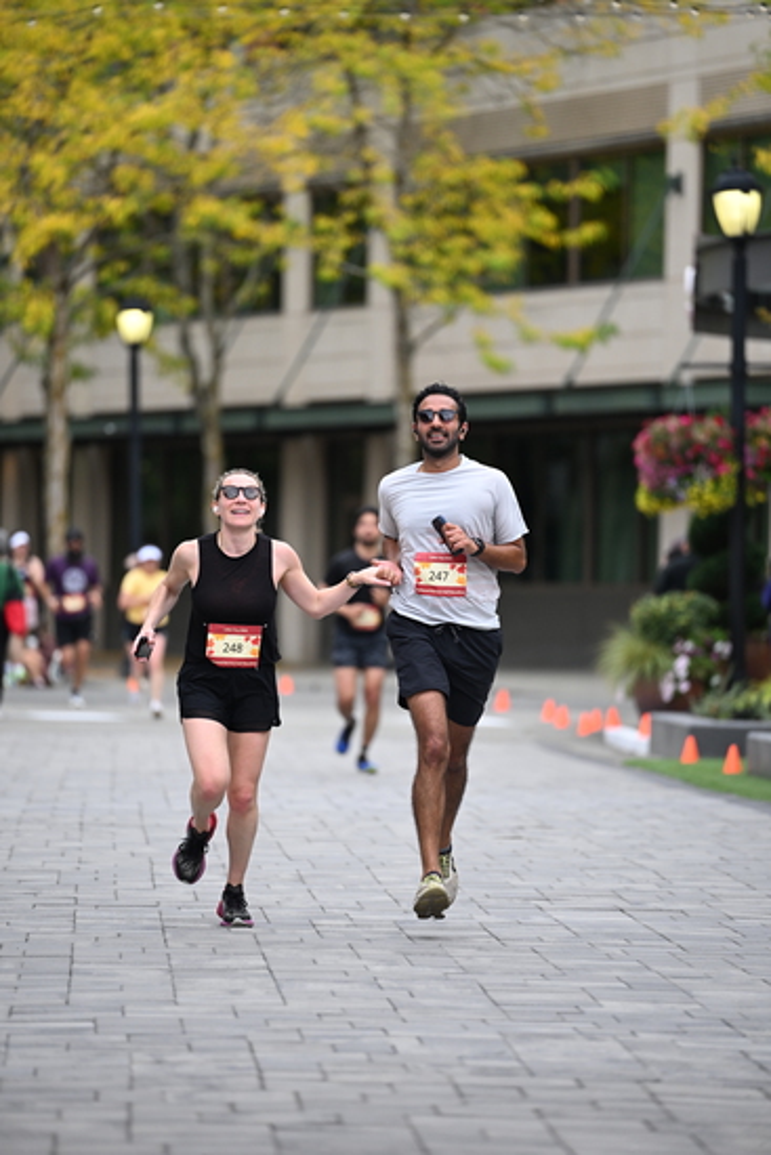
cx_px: 386
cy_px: 578
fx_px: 6420
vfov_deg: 10.3
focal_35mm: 200
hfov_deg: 6.9
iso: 640
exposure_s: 1/2000
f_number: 2.8
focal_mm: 200
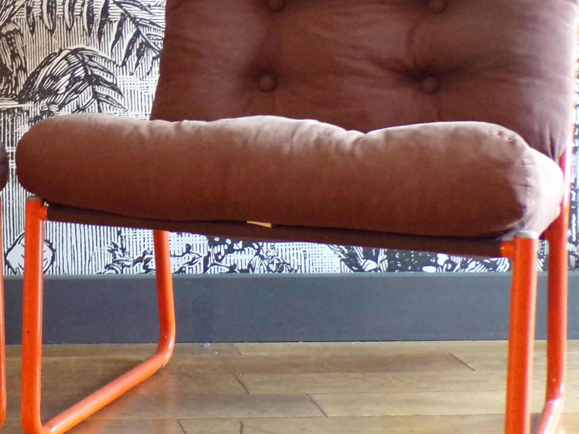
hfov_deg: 23.8
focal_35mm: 79
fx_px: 1321
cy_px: 131
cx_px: 20
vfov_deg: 18.6
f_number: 3.2
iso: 432
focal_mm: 5.8
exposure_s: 1/17
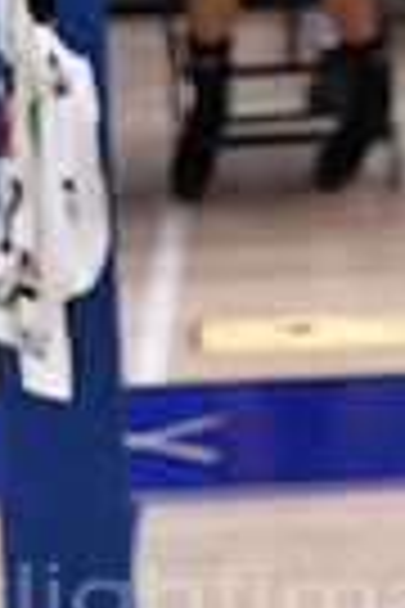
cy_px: 1103
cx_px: 209
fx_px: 13263
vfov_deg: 2.6
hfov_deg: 1.7
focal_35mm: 786
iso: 6400
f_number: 3.2
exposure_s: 1/1250
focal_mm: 122
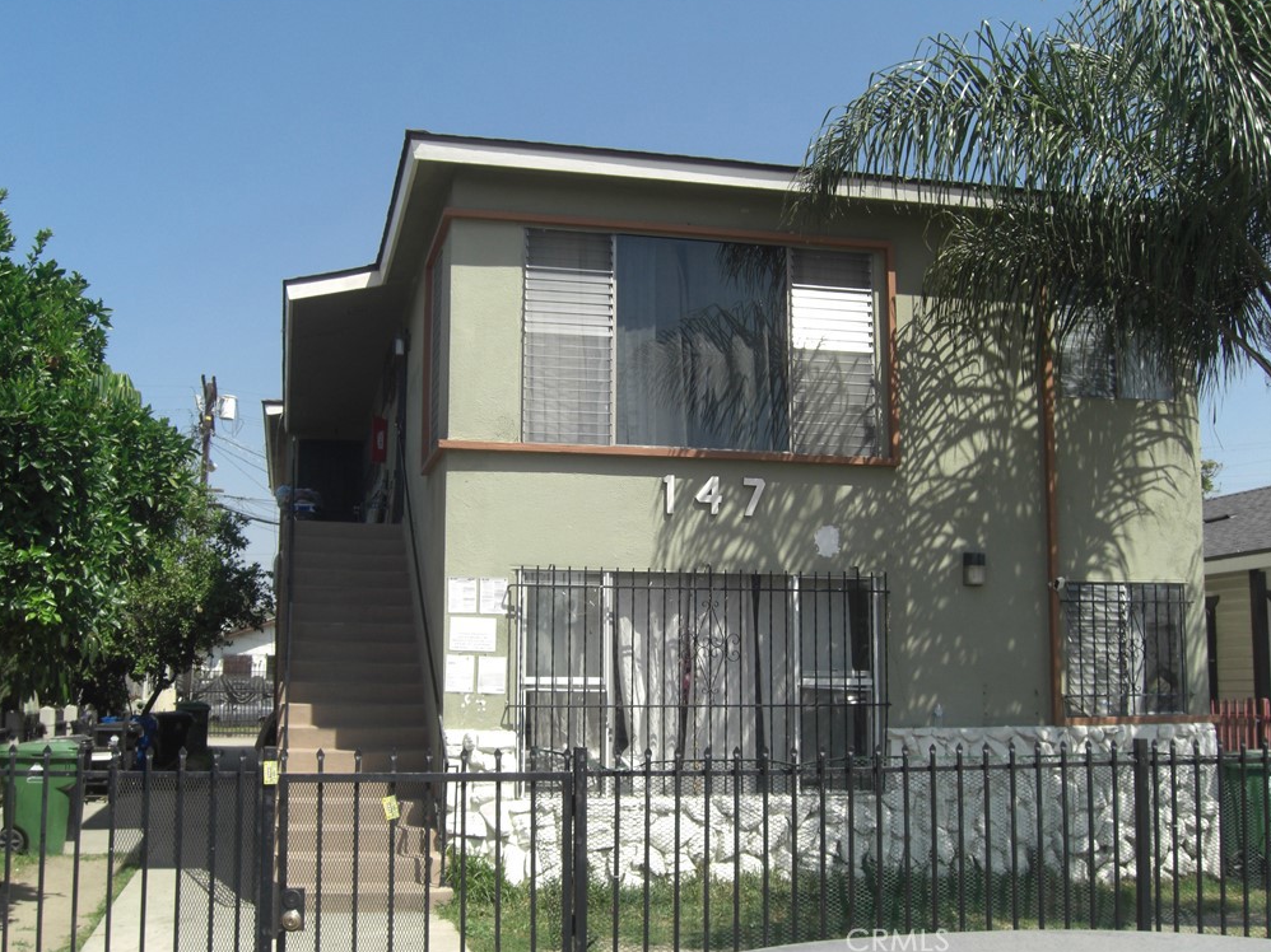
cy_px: 470
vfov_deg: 36.8
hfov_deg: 47.9
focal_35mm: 39
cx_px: 627
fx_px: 1432
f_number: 4
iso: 80
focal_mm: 7.9
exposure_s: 1/640
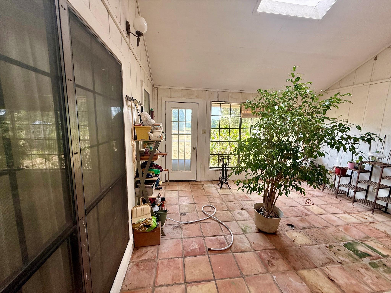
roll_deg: -0.1
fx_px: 158
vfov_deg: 85.7
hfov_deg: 102.1
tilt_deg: -8.5
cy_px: 146
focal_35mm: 14
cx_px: 196
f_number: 2.2
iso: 64
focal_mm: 2.22
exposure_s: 1/169
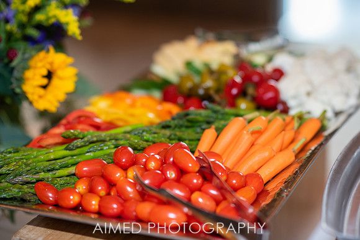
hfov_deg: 21.9
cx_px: 197
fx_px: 929
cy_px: 109
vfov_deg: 14.7
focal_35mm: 93
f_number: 2
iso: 500
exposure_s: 1/200
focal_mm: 85
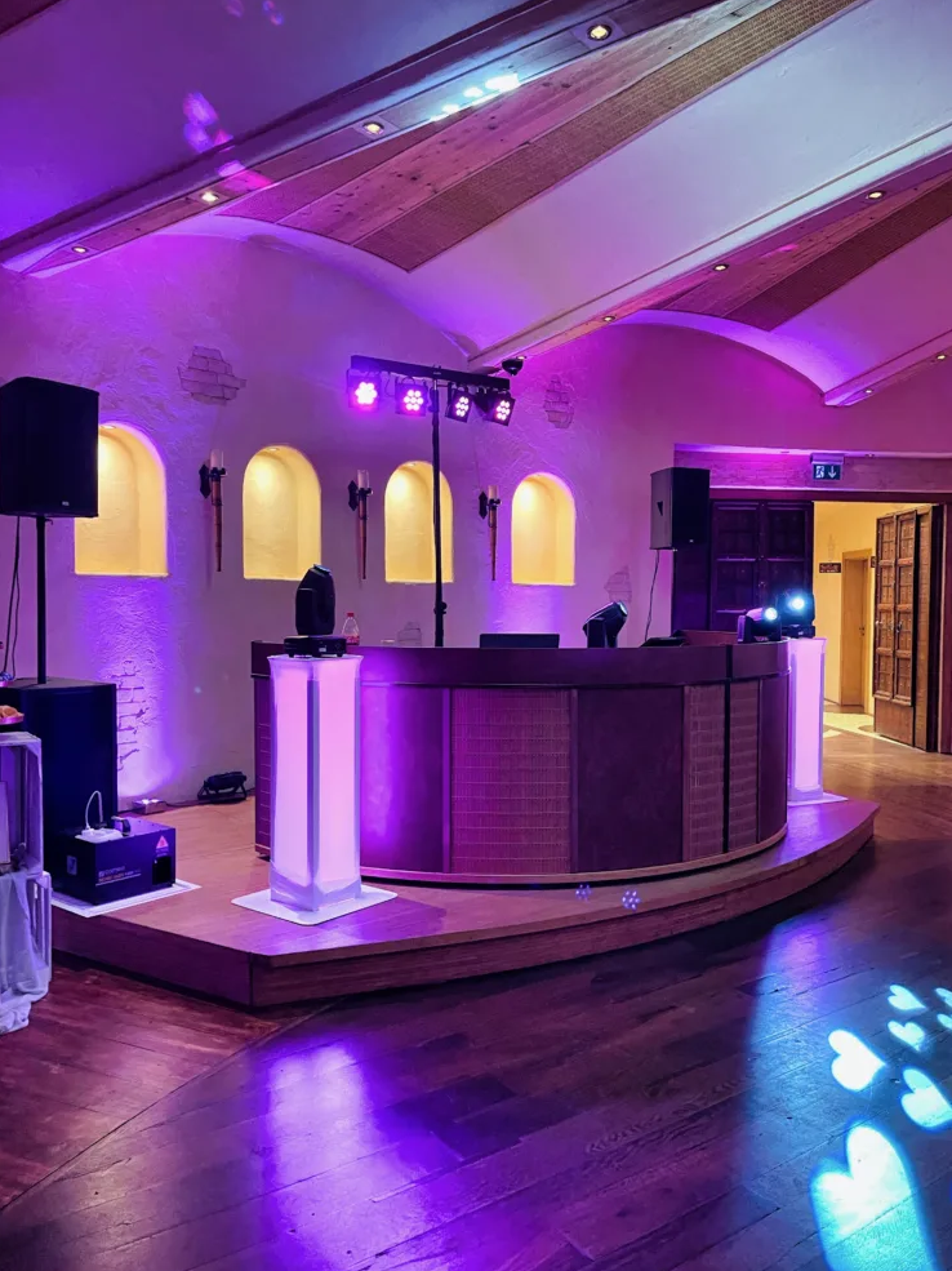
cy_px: 650
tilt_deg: -0.7
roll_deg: +1.8
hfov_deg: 53.0
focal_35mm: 26
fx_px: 954
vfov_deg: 67.3
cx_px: 493
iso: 500
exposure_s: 1/43
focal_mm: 5.1
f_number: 1.6
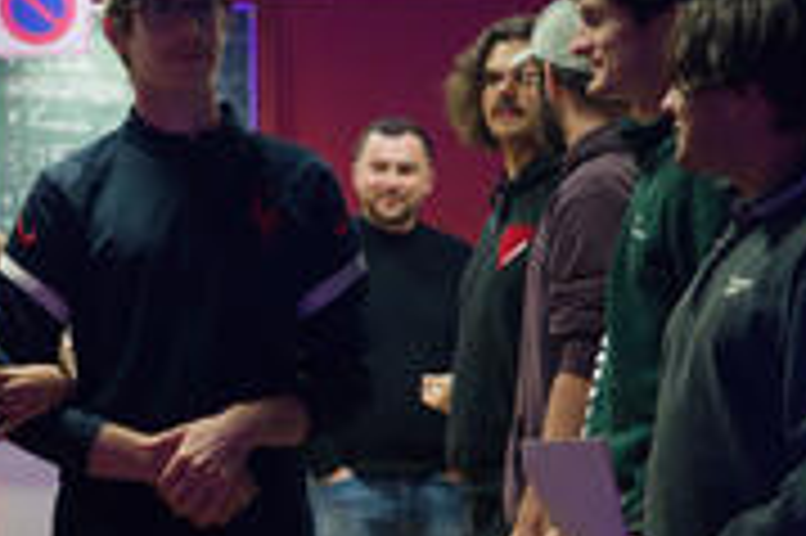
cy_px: 329
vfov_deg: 8.8
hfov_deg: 13.0
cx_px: 9
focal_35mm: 156
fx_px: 3489
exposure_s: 1/160
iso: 8000
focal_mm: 70
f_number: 4
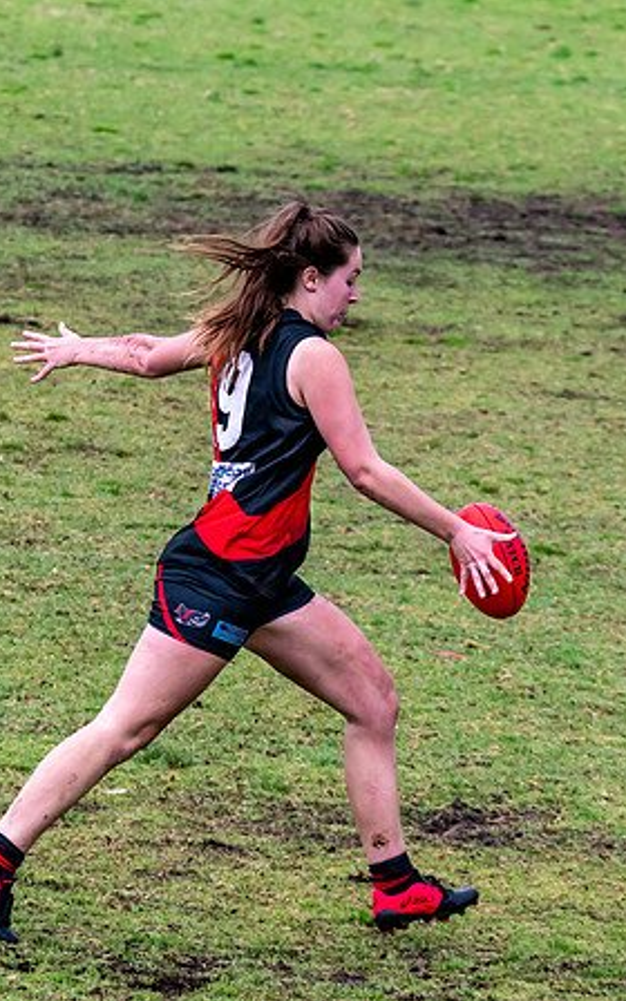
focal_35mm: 541
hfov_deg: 2.4
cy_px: 413
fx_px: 14768
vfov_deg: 3.9
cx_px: 48
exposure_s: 1/1600
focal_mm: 200
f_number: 7.1
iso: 1000
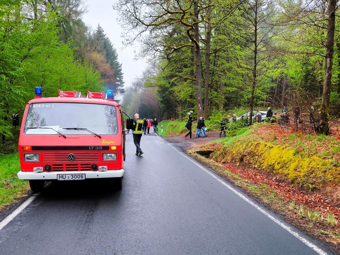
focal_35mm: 24
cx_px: 170
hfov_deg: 71.6
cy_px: 128
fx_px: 236
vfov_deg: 56.8
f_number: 1.9
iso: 160
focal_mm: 6.92
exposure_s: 1/100
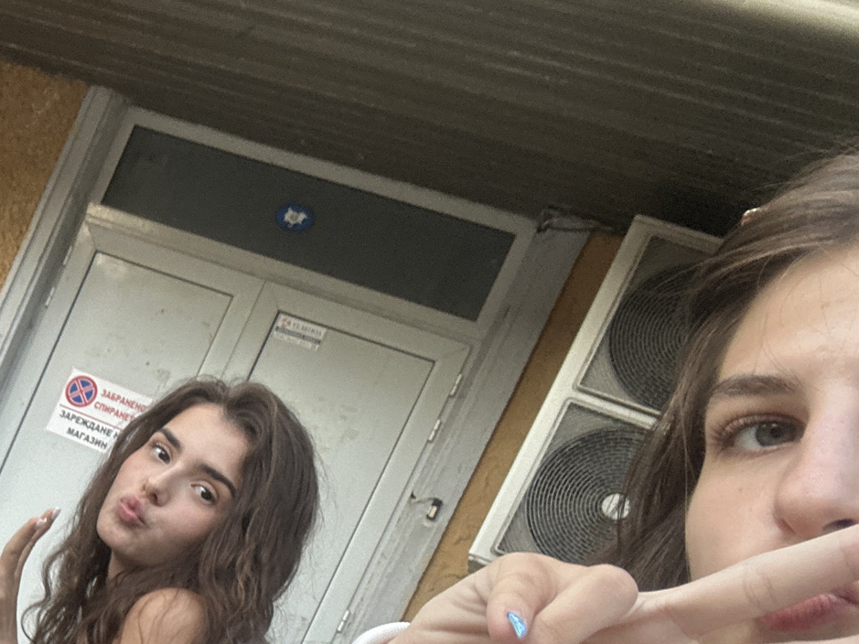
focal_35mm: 49
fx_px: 1216
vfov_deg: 28.2
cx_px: -42
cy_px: 617
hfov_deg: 34.6
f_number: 1.9
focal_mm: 2.69
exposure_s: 1/50
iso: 80
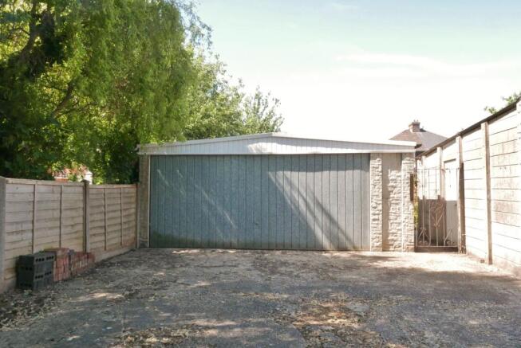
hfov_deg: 65.4
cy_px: 174
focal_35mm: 28
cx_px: 260
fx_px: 406
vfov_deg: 46.5
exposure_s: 1/80
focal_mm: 12.5
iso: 1000
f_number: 16
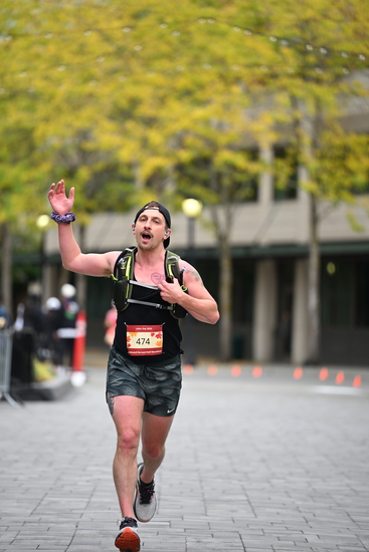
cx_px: 184
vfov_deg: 10.8
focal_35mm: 190
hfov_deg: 7.2
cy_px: 276
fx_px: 2919
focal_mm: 190
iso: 640
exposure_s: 1/2000
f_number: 2.8
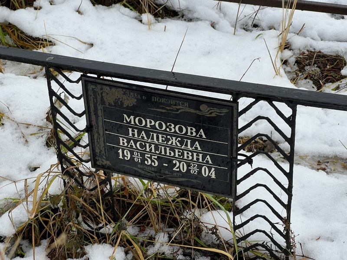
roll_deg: +2.9
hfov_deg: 25.3
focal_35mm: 77
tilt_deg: -35.6
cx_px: 174
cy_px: 130
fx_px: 772
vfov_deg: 19.1
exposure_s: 1/99
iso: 50
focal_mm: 9
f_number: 2.8
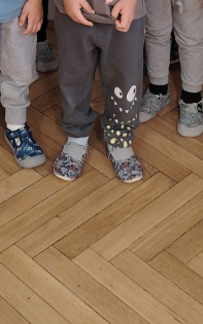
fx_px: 858
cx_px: 56
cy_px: -174
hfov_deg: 13.5
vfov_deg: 18.7
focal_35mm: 97
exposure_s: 1/33.3
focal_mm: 5.25
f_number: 1.75
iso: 853
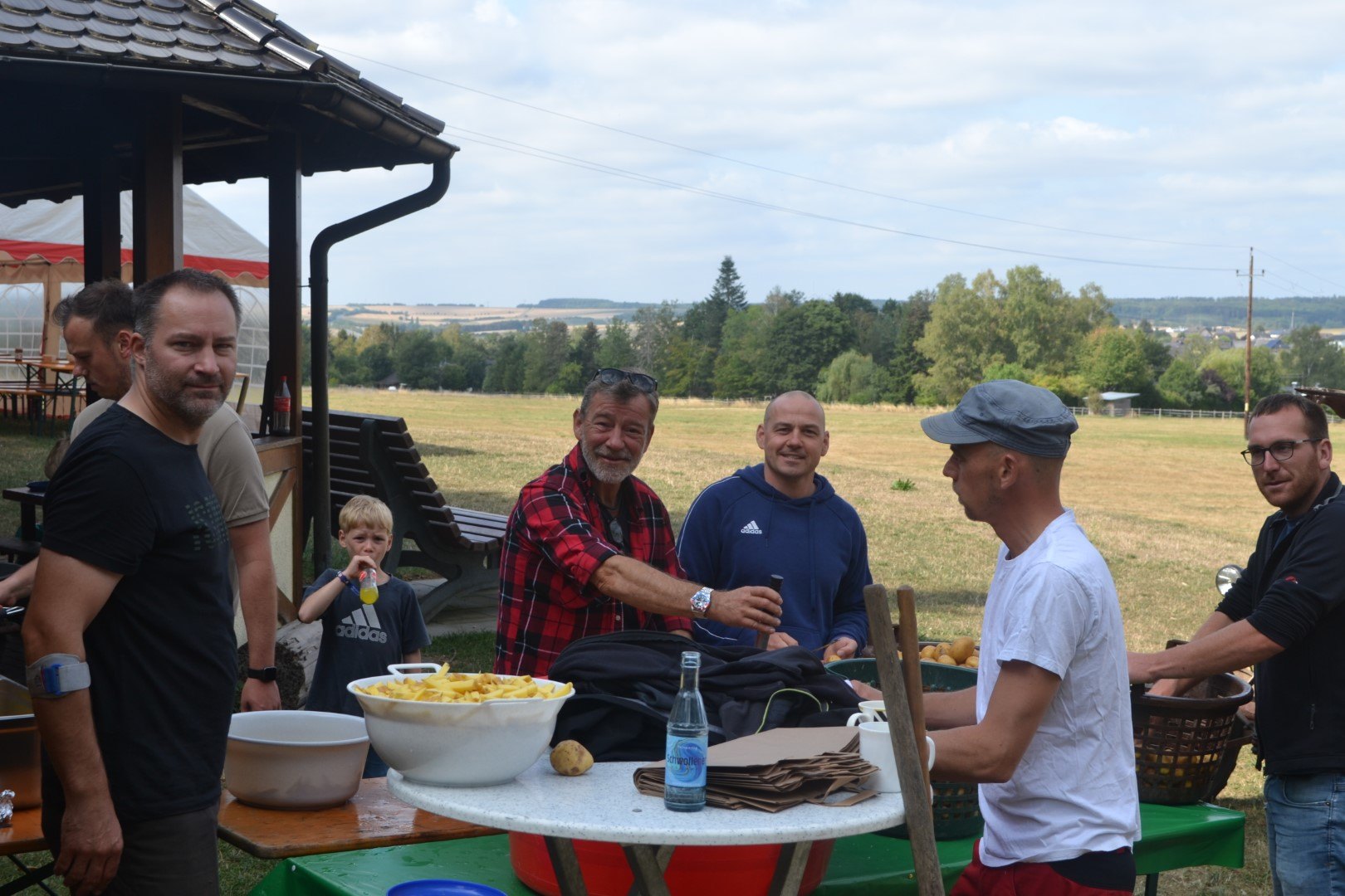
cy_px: 448
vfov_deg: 25.8
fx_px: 1961
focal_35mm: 52
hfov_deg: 37.9
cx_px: 672
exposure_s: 1/125
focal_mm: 35
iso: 100
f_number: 8
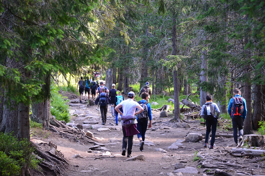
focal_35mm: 158
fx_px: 1157
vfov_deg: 8.7
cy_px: 88
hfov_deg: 13.1
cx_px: 132
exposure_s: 1/30
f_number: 9
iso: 500
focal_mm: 105
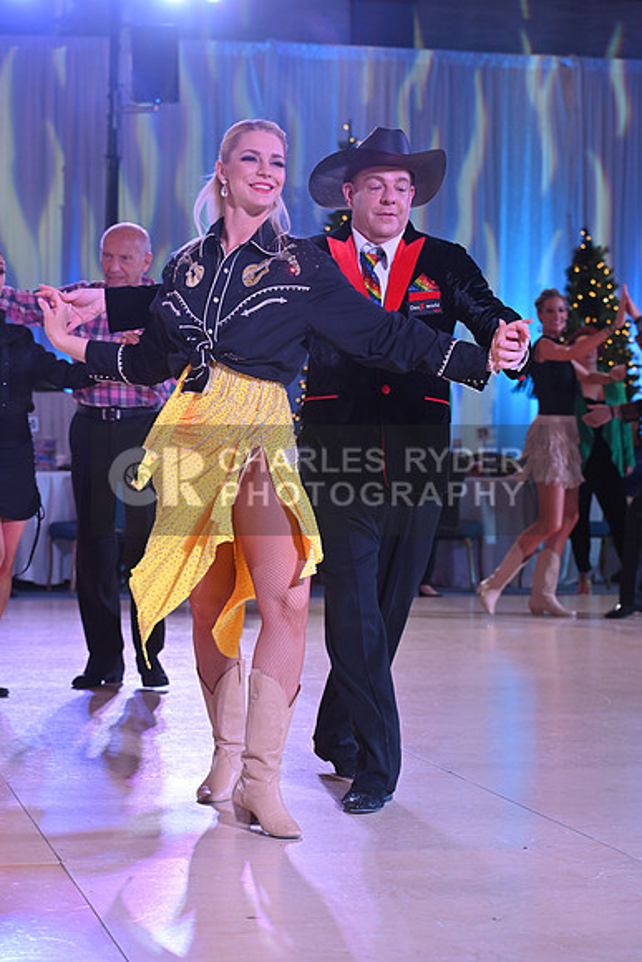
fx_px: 2192
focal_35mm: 82
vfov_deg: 24.8
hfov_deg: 16.7
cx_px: 321
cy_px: 481
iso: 1600
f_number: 5.6
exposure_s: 1/250
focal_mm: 82
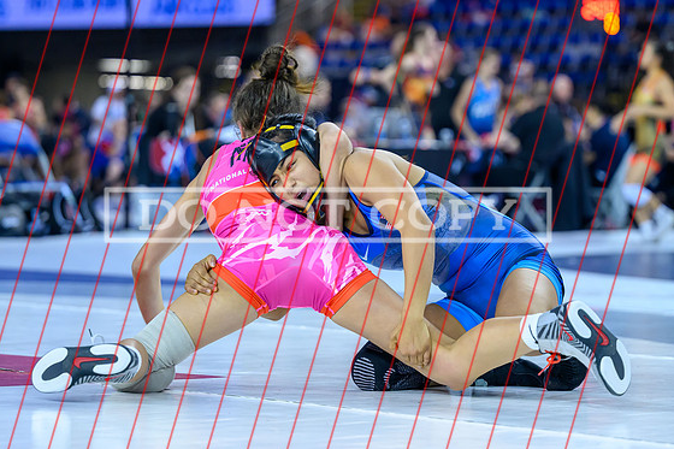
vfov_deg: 10.0
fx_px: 2564
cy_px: 182
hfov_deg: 15.0
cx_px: 370
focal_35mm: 137
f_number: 2.8
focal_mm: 105
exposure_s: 1/800
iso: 2500
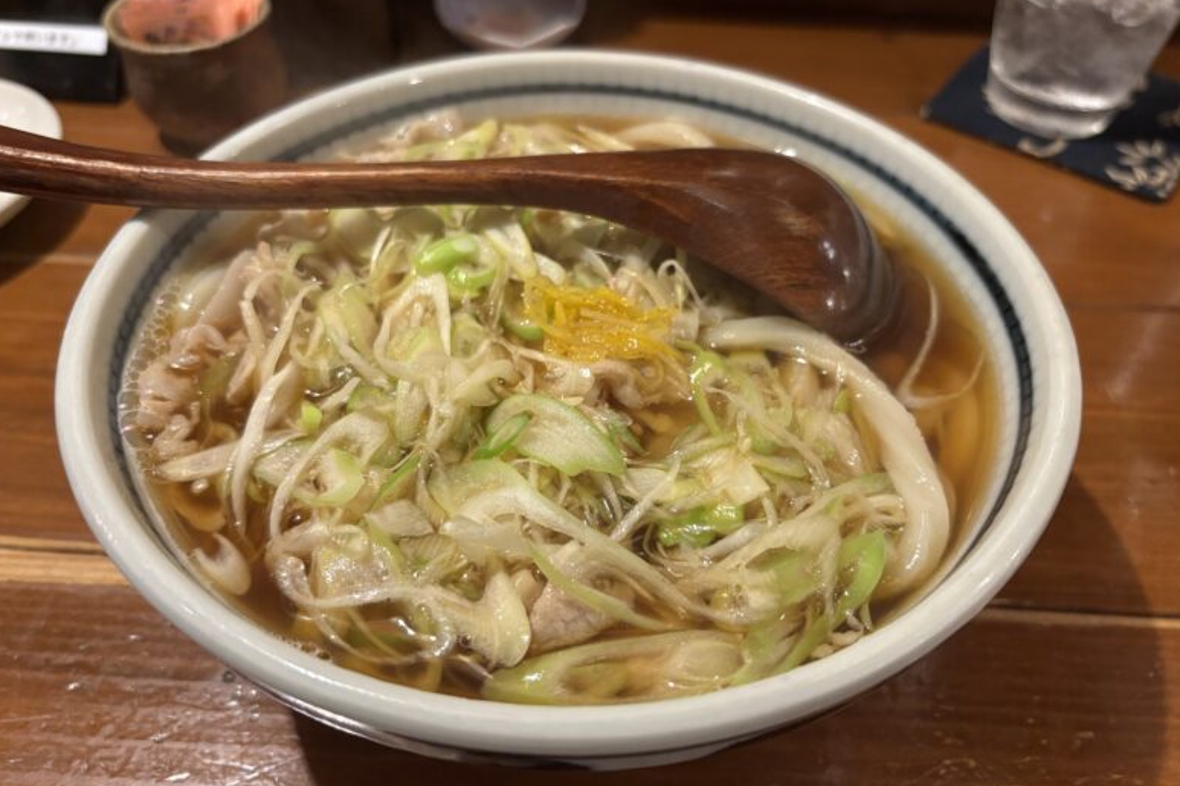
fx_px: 918
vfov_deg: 46.4
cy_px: 394
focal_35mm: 28
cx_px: 591
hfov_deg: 65.5
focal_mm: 5.96
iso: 320
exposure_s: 1/50
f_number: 1.6
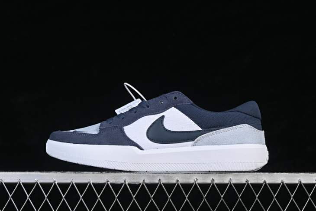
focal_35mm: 75
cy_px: 106
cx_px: 158
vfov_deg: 18.2
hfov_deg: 27.0
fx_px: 658
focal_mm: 50
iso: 160
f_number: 8
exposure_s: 1/80
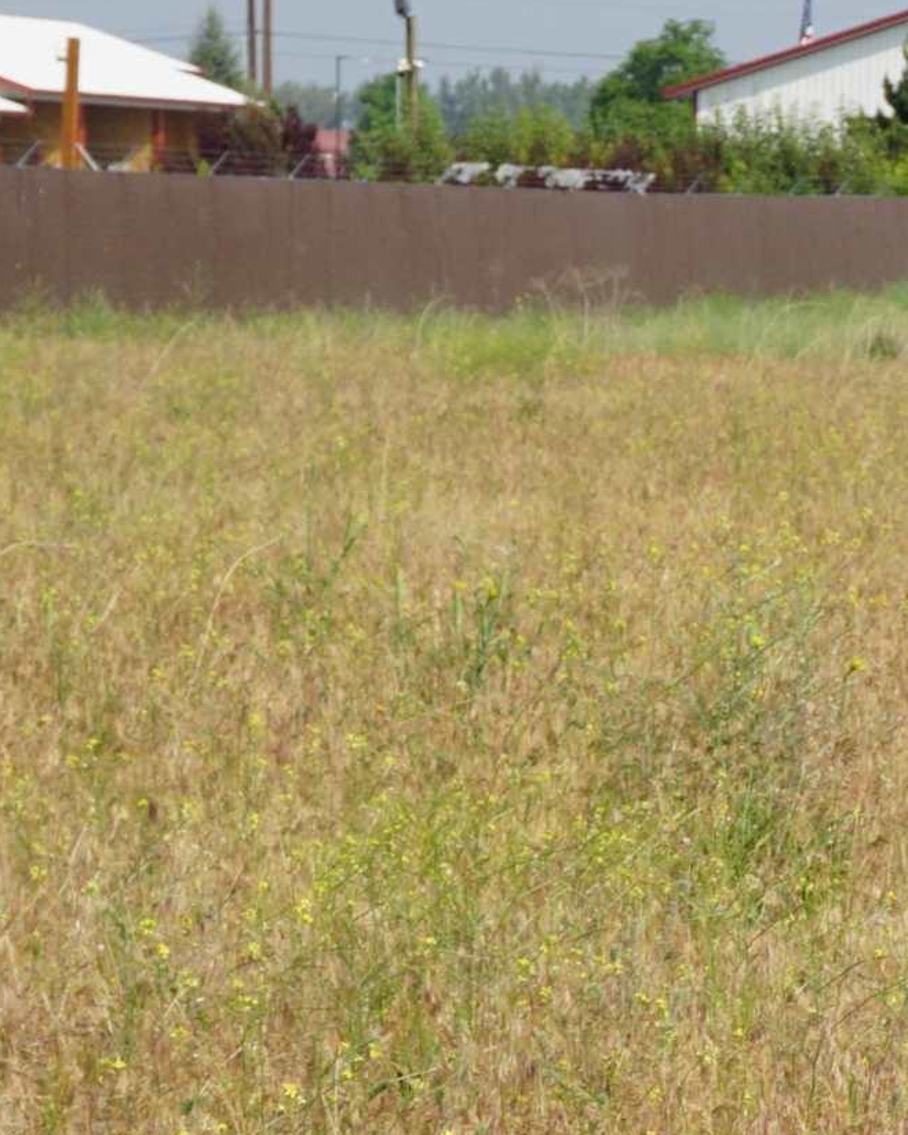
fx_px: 6174
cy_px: 1010
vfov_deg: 10.5
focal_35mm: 184
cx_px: 1470
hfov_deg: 8.2
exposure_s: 1/160
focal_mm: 35
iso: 100
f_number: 11
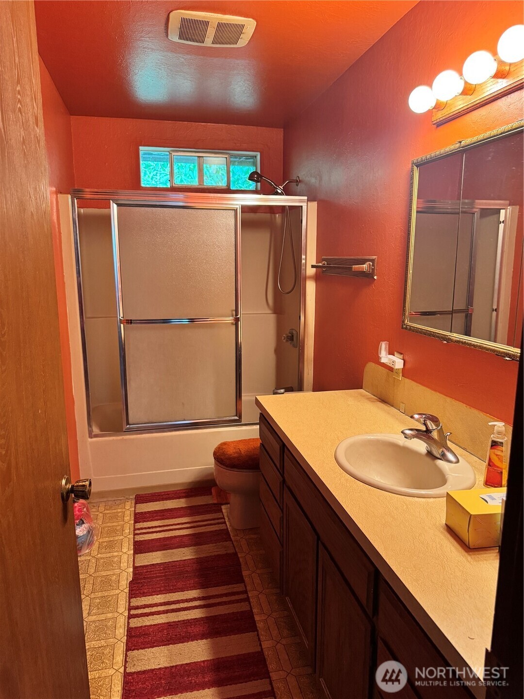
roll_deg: +0.6
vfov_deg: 71.6
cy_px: 350
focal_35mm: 24
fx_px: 484
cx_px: 262
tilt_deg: -10.8
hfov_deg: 56.8
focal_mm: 6.76
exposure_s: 1/60
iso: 640
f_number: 1.78
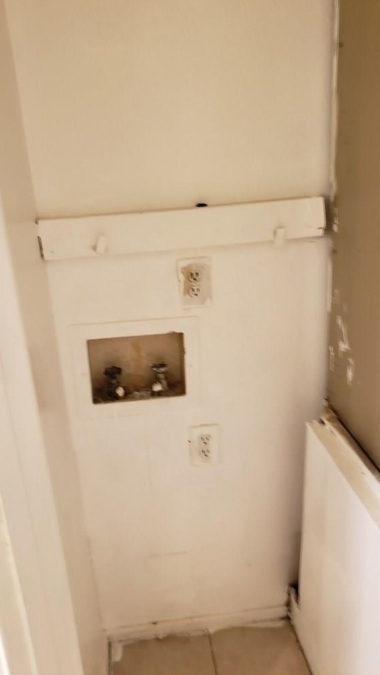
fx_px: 519
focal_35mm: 29
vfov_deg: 66.0
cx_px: 180
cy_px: 331
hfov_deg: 40.2
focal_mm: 4.3
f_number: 2.4
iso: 250
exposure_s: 1/11
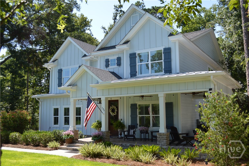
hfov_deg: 53.2
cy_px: 83
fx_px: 249
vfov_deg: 36.8
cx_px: 124
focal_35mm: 36
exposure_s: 1/200
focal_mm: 24
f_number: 7.1
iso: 100
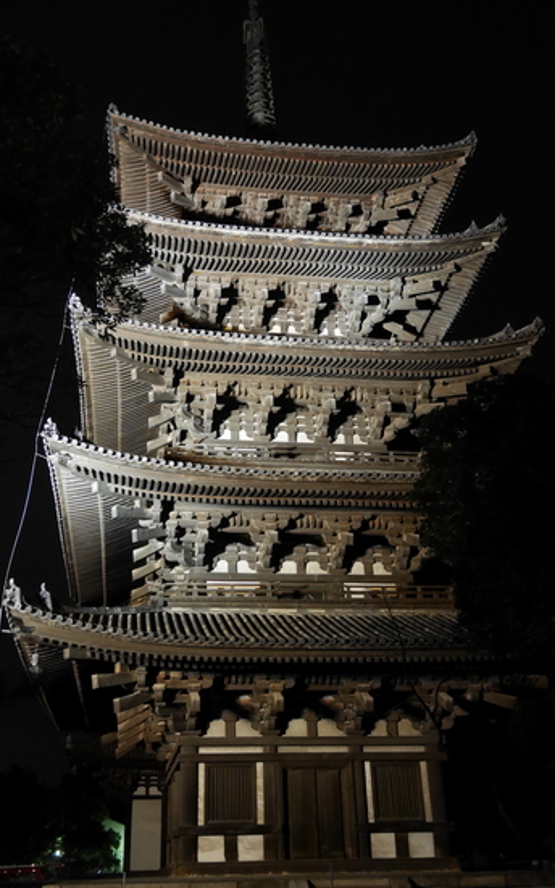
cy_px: 423
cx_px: 233
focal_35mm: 37
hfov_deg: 34.4
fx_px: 895
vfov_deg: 52.7
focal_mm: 16
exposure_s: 1/13
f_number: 3.9
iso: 3200
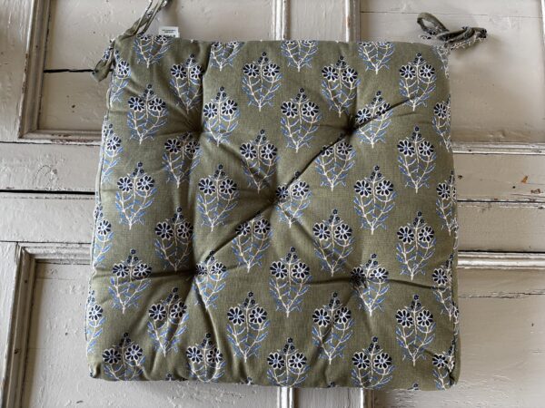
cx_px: 272
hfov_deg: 67.3
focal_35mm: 26
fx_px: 409
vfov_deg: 53.1
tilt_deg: -80.7
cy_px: 204
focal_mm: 5.96
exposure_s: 1/75
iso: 125
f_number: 1.6
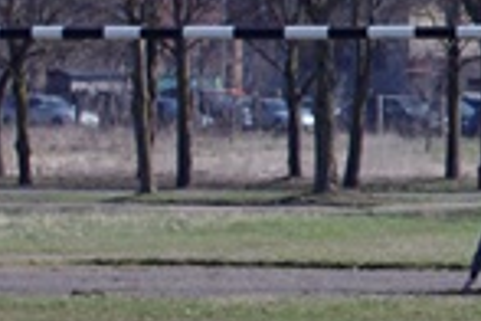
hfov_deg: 4.7
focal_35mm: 422
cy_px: 151
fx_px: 5638
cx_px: 1263
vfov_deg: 3.3
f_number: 4.5
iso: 200
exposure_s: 1/1000
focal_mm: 50
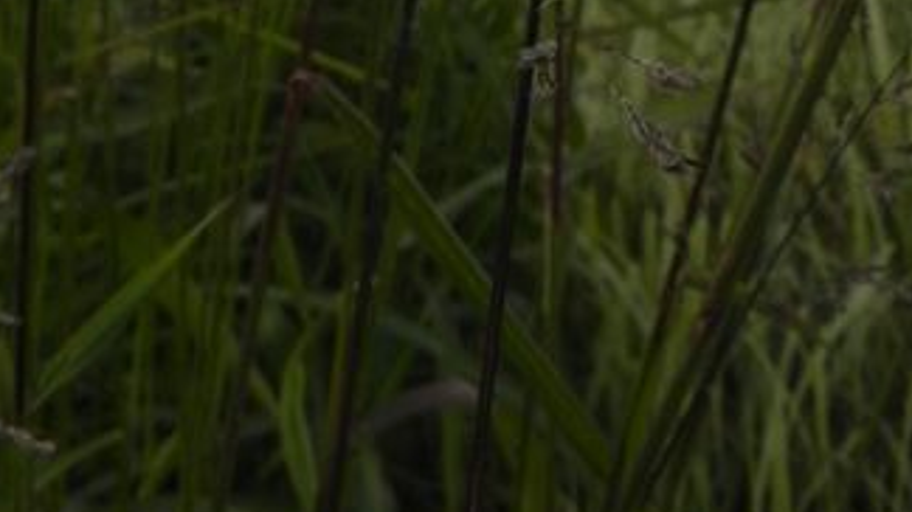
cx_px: 633
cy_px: -394
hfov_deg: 27.0
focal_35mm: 78
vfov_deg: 13.9
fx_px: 1886
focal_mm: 5.2
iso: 160
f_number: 3.2
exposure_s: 1/1000
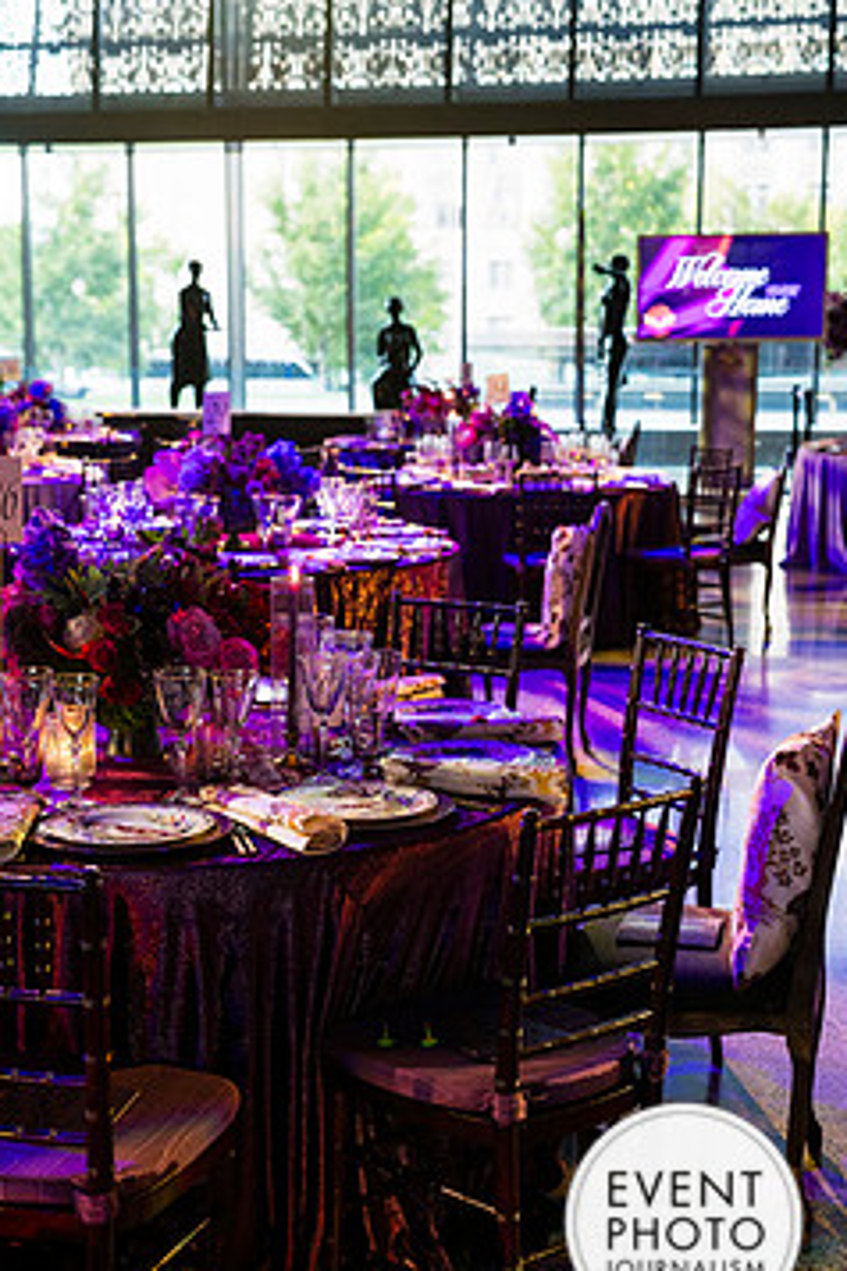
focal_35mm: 53
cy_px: 652
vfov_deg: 37.5
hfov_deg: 25.5
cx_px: 384
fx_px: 1870
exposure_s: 1/125
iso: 1250
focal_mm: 42
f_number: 3.2
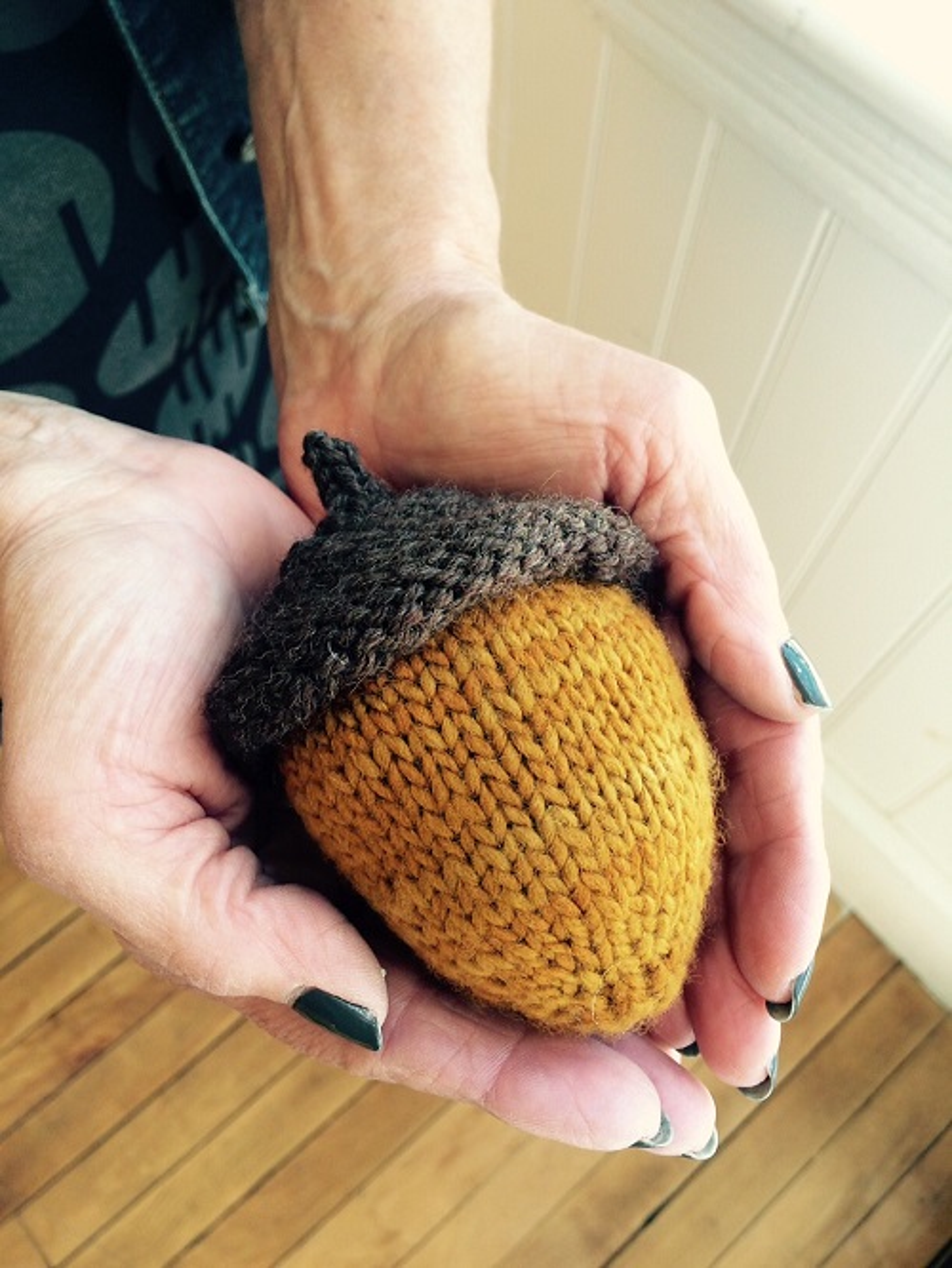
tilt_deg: -66.5
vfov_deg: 61.6
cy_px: 634
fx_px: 1063
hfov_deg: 48.3
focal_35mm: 29
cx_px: 476
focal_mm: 4.15
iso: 50
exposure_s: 1/120
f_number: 2.2
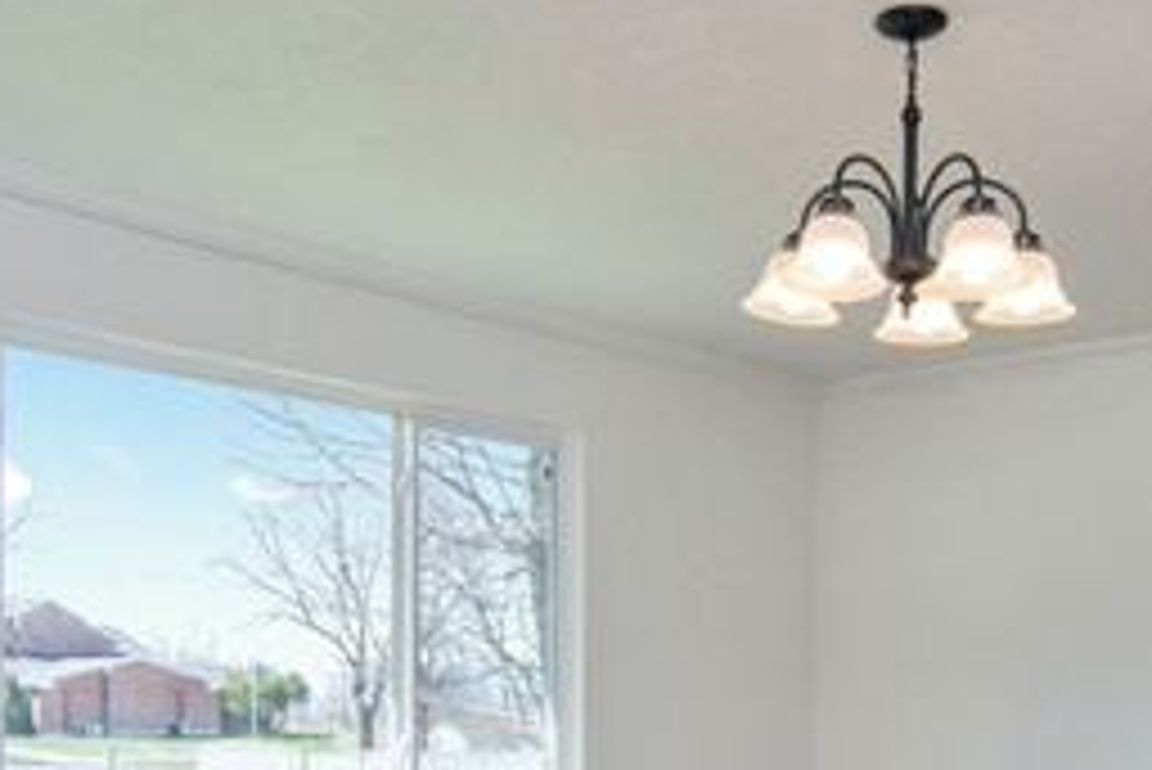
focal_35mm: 45
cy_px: 689
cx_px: 752
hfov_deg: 43.1
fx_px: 1441
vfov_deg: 28.8
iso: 200
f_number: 5.6
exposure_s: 1/125
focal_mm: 12
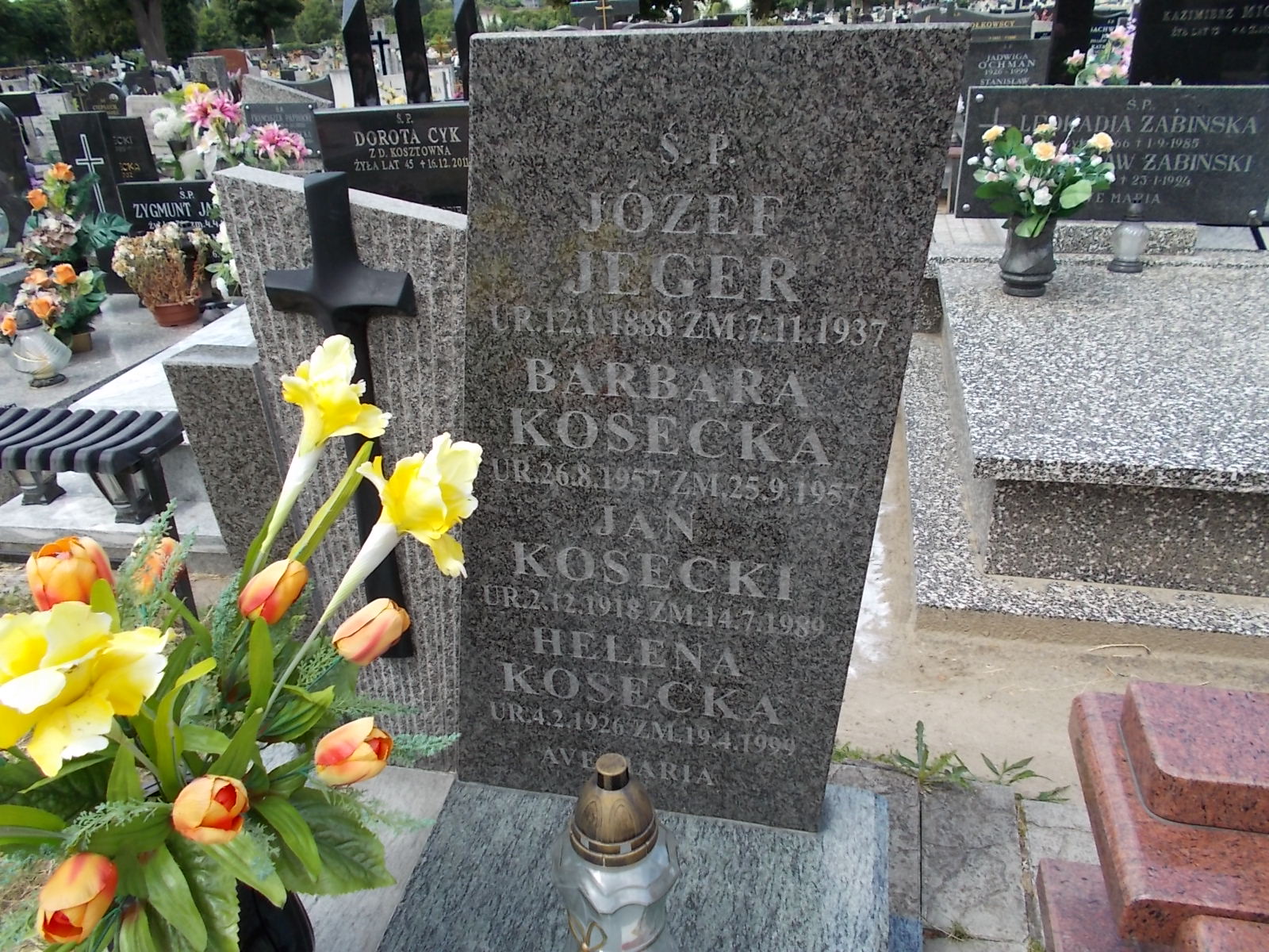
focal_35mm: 26
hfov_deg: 67.3
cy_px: 476
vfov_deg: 53.1
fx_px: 953
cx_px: 634
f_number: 3.2
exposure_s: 1/400
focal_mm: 4.6
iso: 80
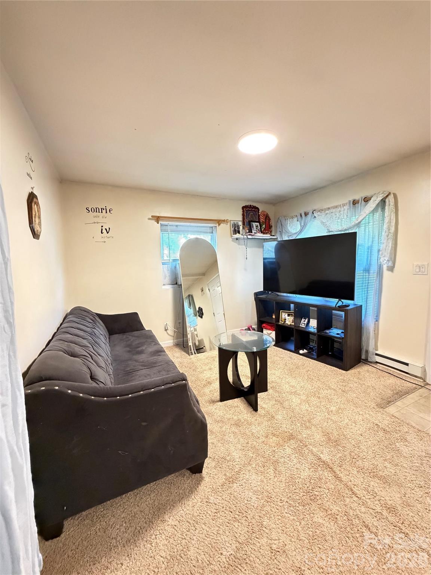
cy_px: 288
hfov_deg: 85.7
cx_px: 216
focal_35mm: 14
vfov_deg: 102.1
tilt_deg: -6.6
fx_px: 232
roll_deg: +1.5
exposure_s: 1/60
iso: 1250
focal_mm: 2.22
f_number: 2.2
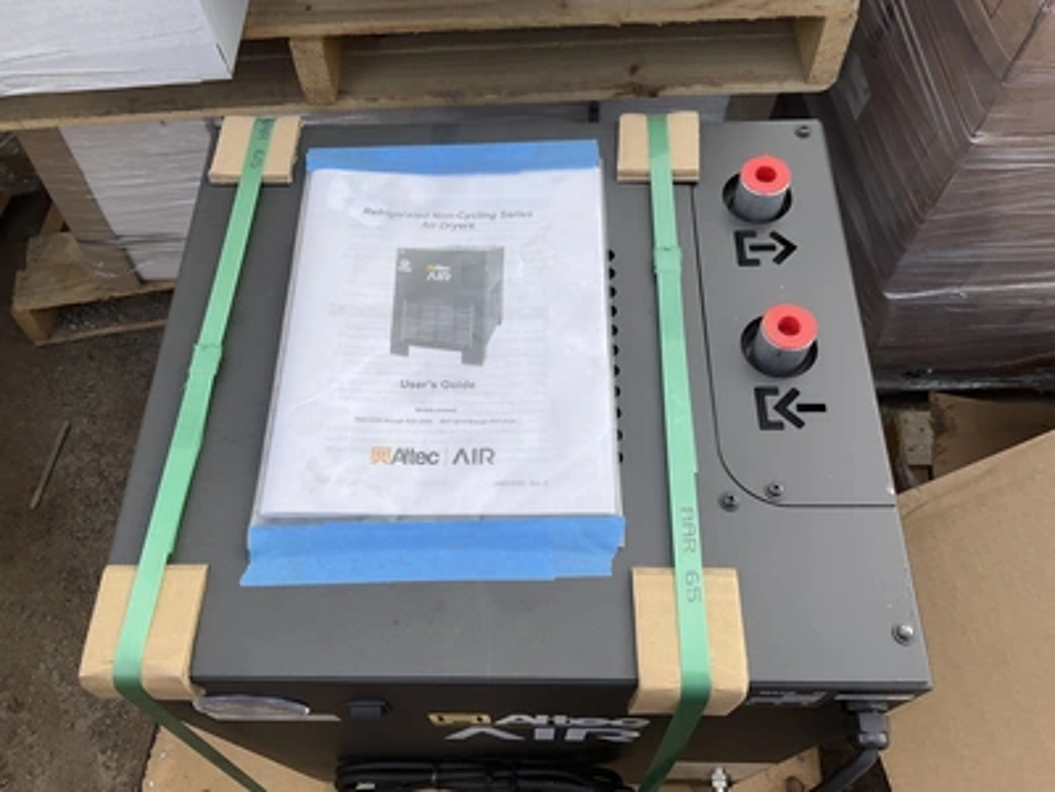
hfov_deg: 61.7
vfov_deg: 48.2
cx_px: 528
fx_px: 884
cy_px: 396
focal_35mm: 29
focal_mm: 3
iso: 25
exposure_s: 1/792
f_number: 1.8
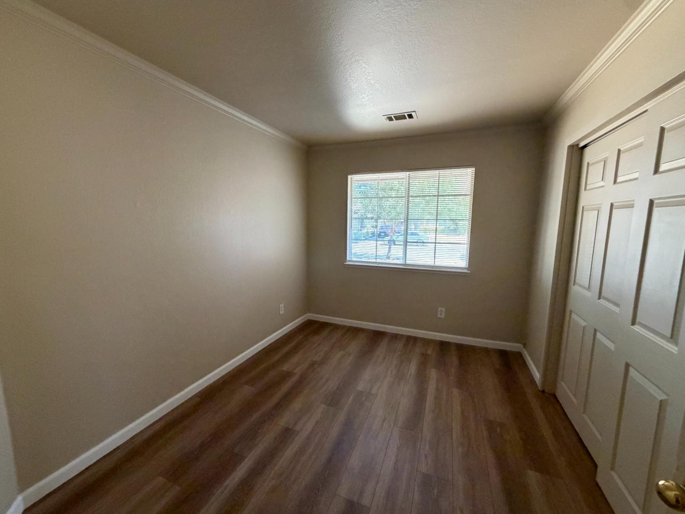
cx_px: 342
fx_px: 277
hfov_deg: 102.1
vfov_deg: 85.7
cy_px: 257
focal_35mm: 14
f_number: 2.2
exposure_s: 1/60
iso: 500
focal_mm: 2.22
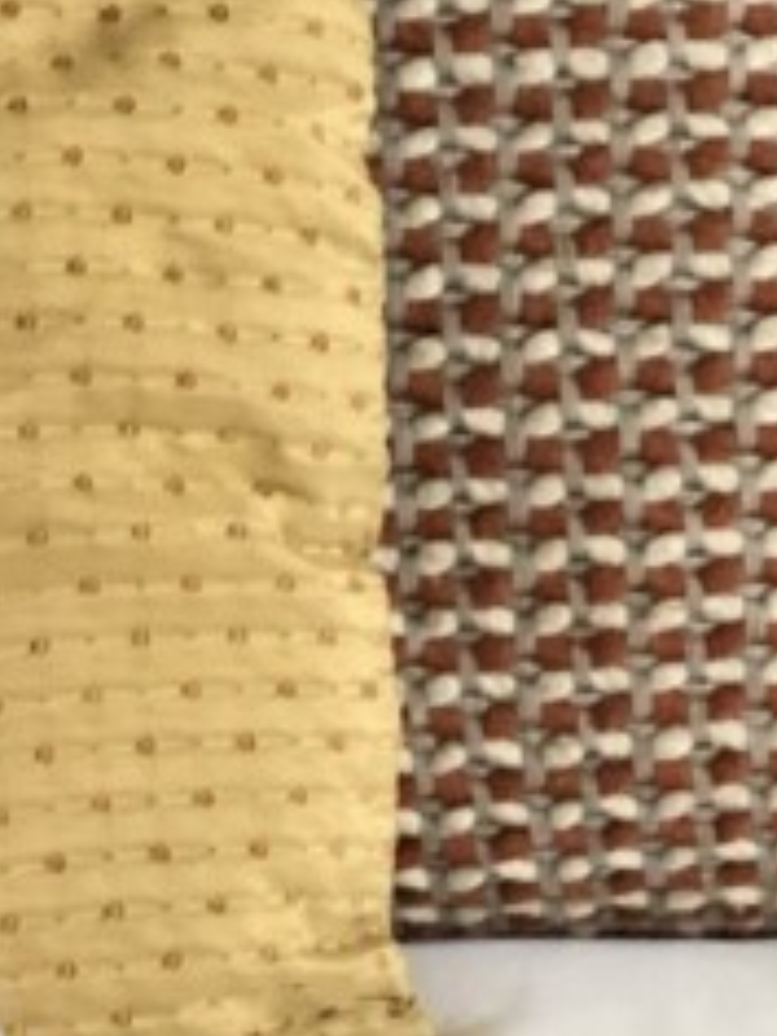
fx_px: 7392
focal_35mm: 247
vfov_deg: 8.0
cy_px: 1023
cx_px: -571
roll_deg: +3.2
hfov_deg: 5.9
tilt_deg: -21.7
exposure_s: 1/60
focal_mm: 6.6
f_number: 2.8
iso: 640
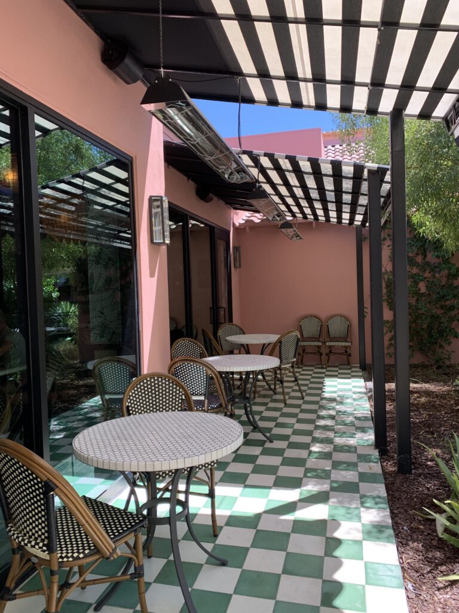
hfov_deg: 53.1
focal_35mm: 26
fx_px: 460
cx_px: 230
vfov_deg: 67.3
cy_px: 306
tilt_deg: -0.2
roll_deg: +1.3
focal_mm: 4.25
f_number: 1.8
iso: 25
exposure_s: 1/338
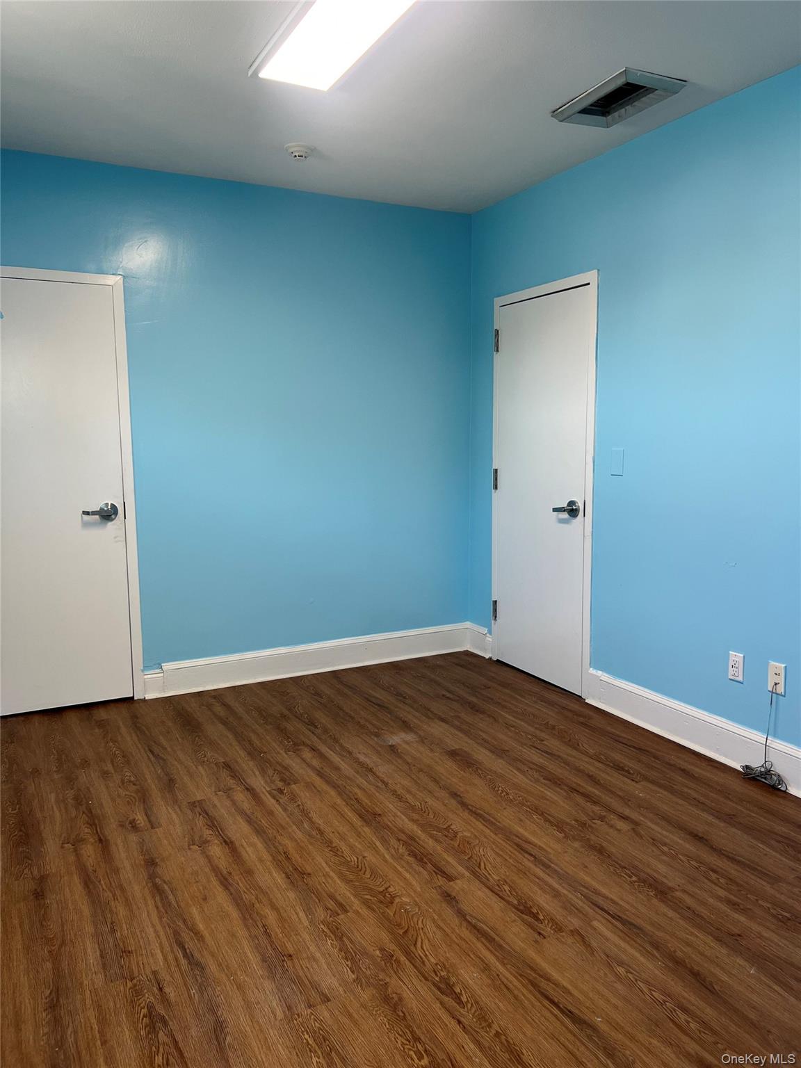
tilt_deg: -6.2
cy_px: 534
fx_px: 802
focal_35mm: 26
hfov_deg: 53.1
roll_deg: +1.0
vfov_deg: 67.3
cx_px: 400
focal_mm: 5.7
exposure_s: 1/120
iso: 80
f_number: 1.5
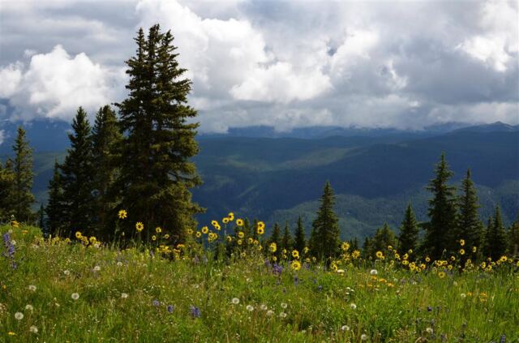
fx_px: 755
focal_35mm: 52
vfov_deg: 25.6
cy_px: 172
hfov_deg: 37.9
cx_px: 260
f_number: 8
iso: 100
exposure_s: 1/250
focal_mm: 35
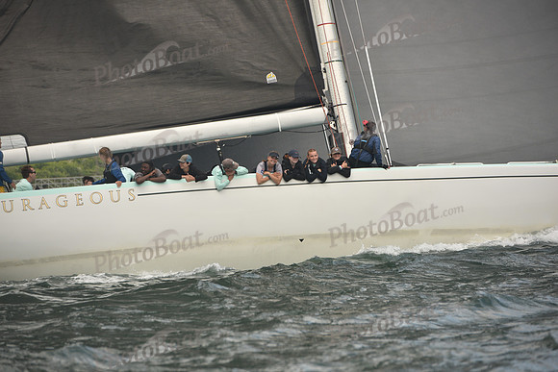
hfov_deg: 10.3
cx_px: 279
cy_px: 186
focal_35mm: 200
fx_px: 3101
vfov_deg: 6.9
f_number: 5
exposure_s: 1/500
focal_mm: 200
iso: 250
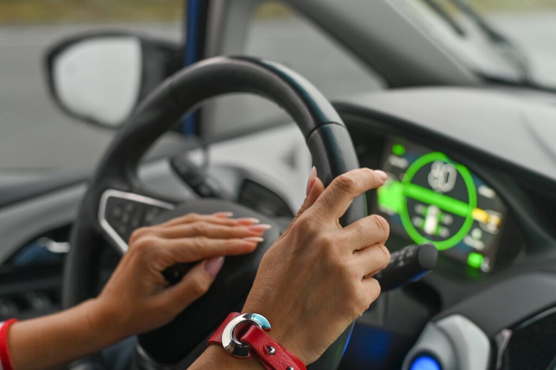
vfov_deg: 26.9
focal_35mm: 50
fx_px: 772
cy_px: 185
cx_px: 278
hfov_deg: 39.6
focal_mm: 50
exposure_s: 1/160
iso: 320
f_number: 4
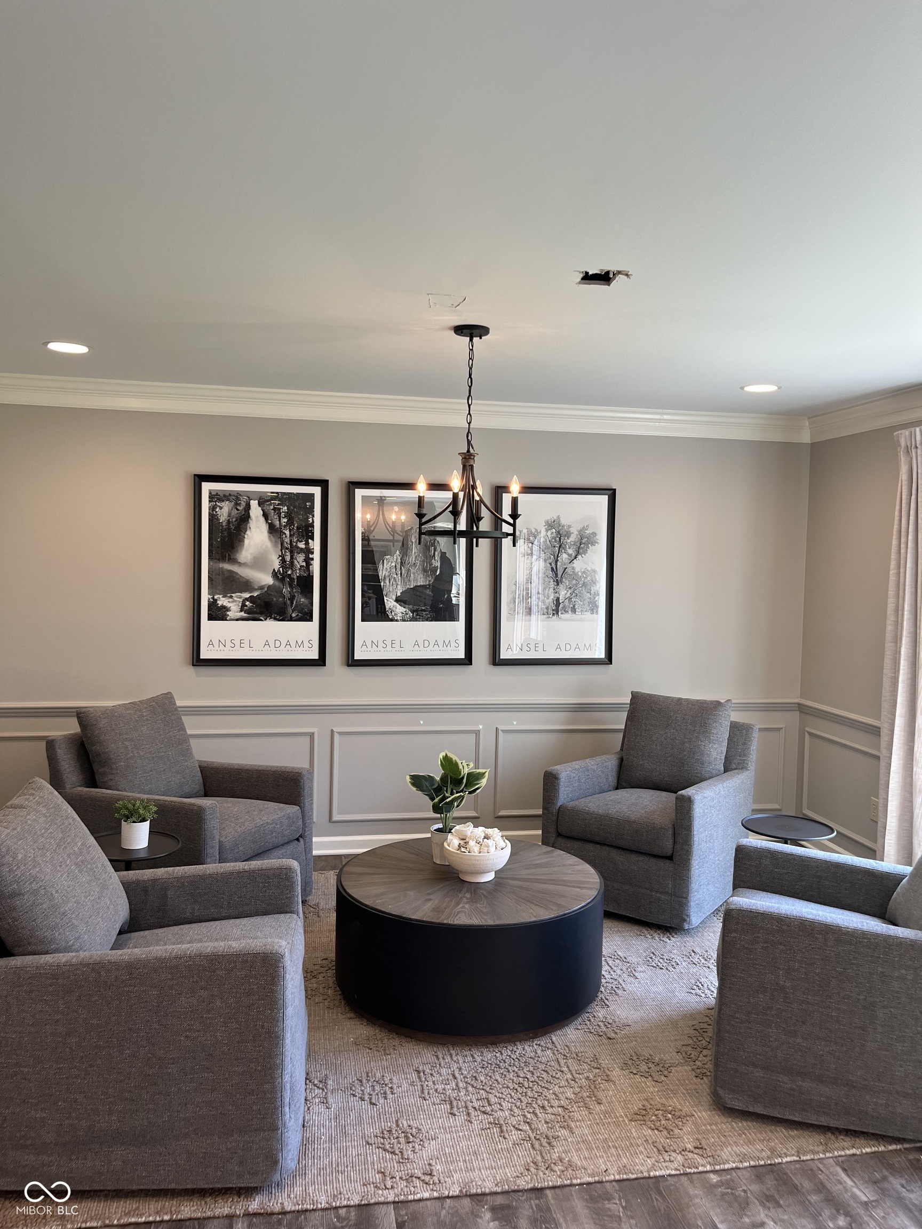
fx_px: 923
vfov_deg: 67.3
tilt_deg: -1.5
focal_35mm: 26
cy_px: 614
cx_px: 461
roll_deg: +1.0
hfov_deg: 53.1
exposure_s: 1/120
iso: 100
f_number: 1.6
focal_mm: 5.1
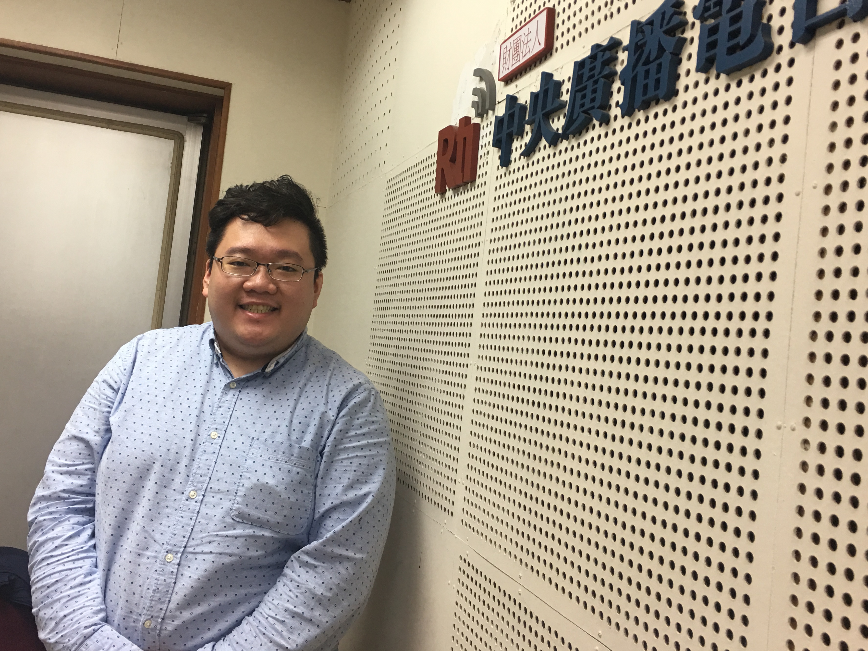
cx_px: 431
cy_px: 286
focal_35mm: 33
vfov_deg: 42.9
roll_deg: -6.8
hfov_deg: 55.4
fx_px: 827
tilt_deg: +5.3
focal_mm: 4.15
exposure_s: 1/30
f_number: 2.2
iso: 40
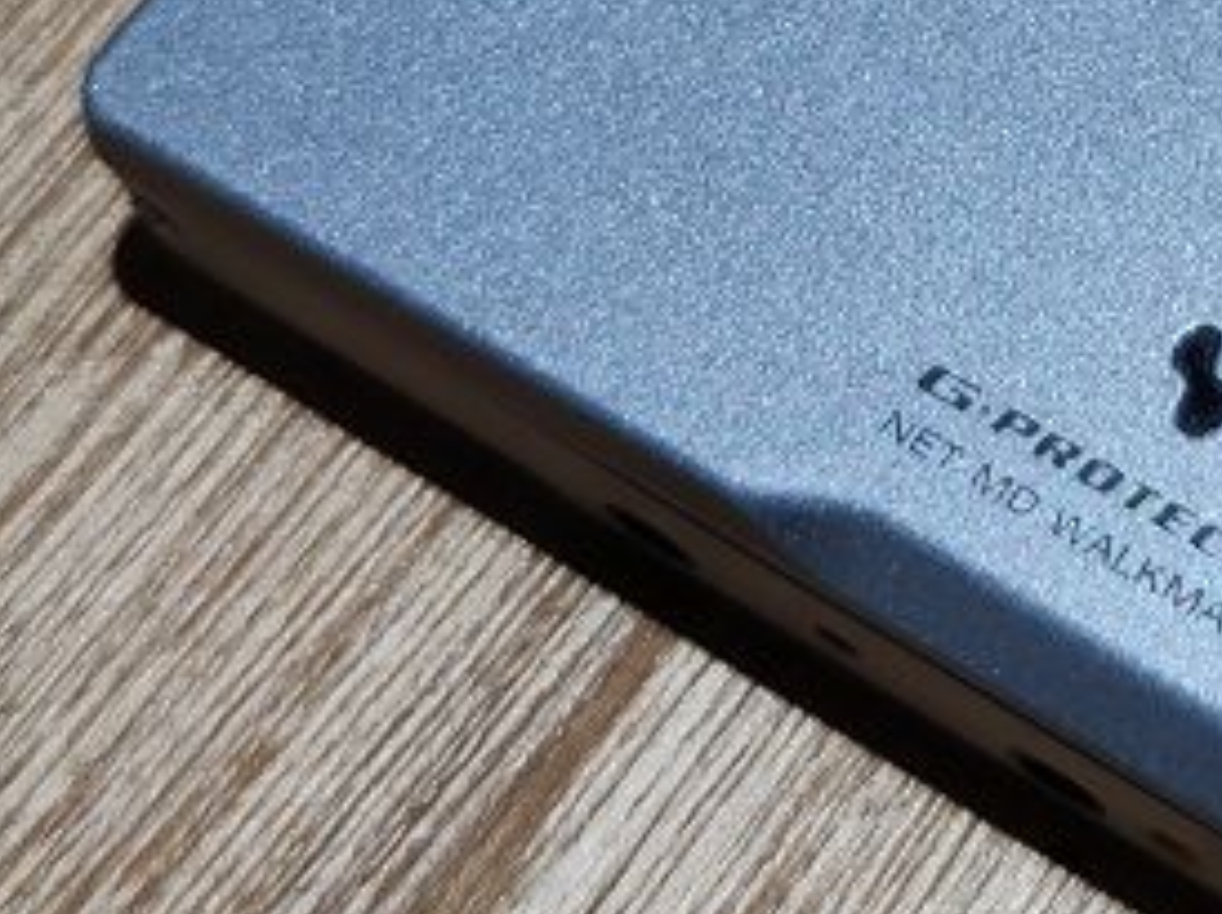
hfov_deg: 26.3
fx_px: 2504
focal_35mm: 71
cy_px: -40
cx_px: 1142
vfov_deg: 19.9
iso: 538
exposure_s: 1/120
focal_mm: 4.75
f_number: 1.75
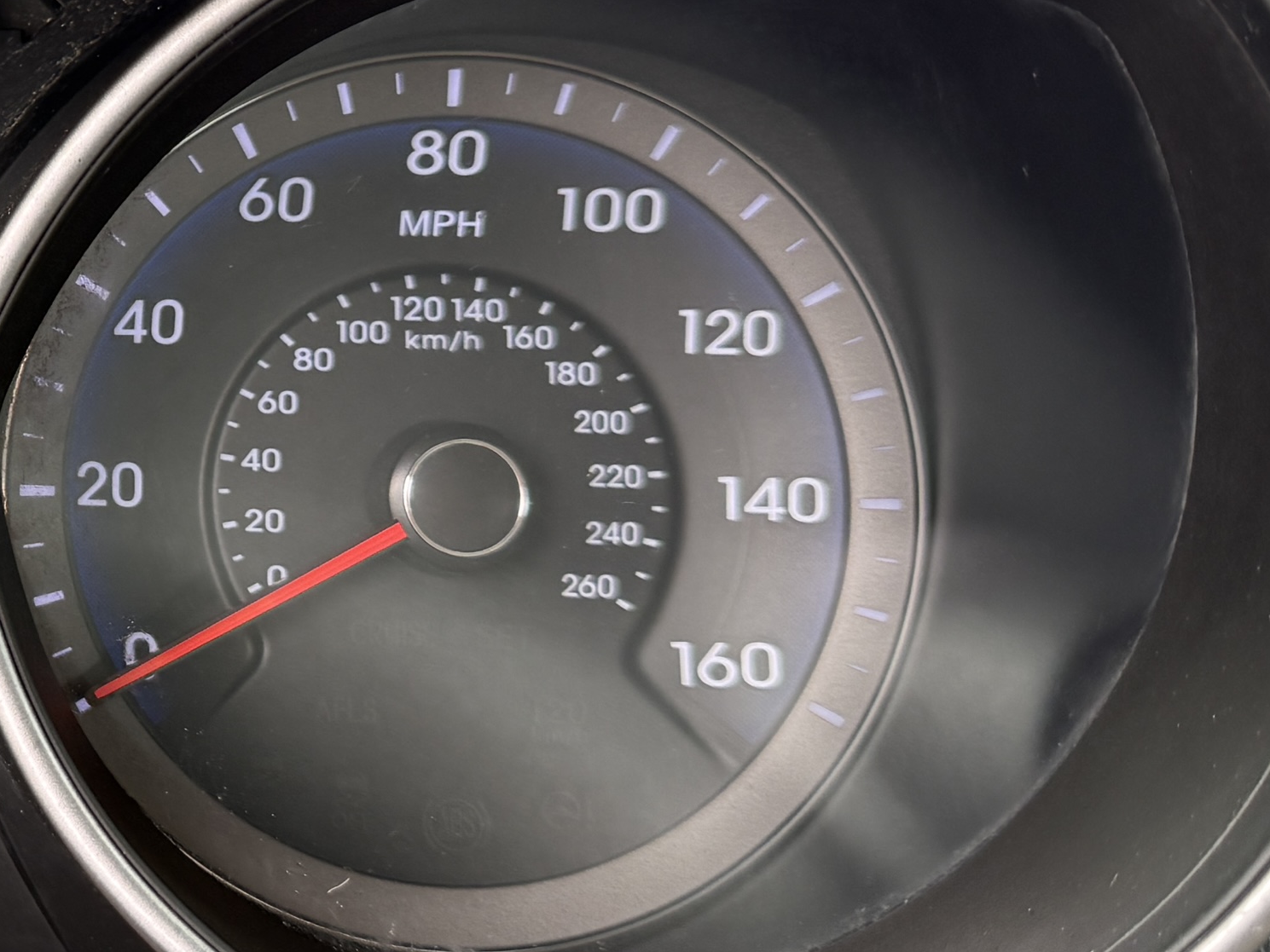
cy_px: 326
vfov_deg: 22.2
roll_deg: +0.0
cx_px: -295
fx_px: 2422
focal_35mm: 66
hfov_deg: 25.9
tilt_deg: -16.7
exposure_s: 1/243
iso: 160
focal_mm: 6.76
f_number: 1.78
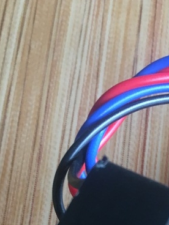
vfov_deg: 20.8
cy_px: 297
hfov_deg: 16.6
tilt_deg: -71.8
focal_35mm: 85
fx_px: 553
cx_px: 208
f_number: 2.2
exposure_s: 1/33
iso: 50
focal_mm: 4.15
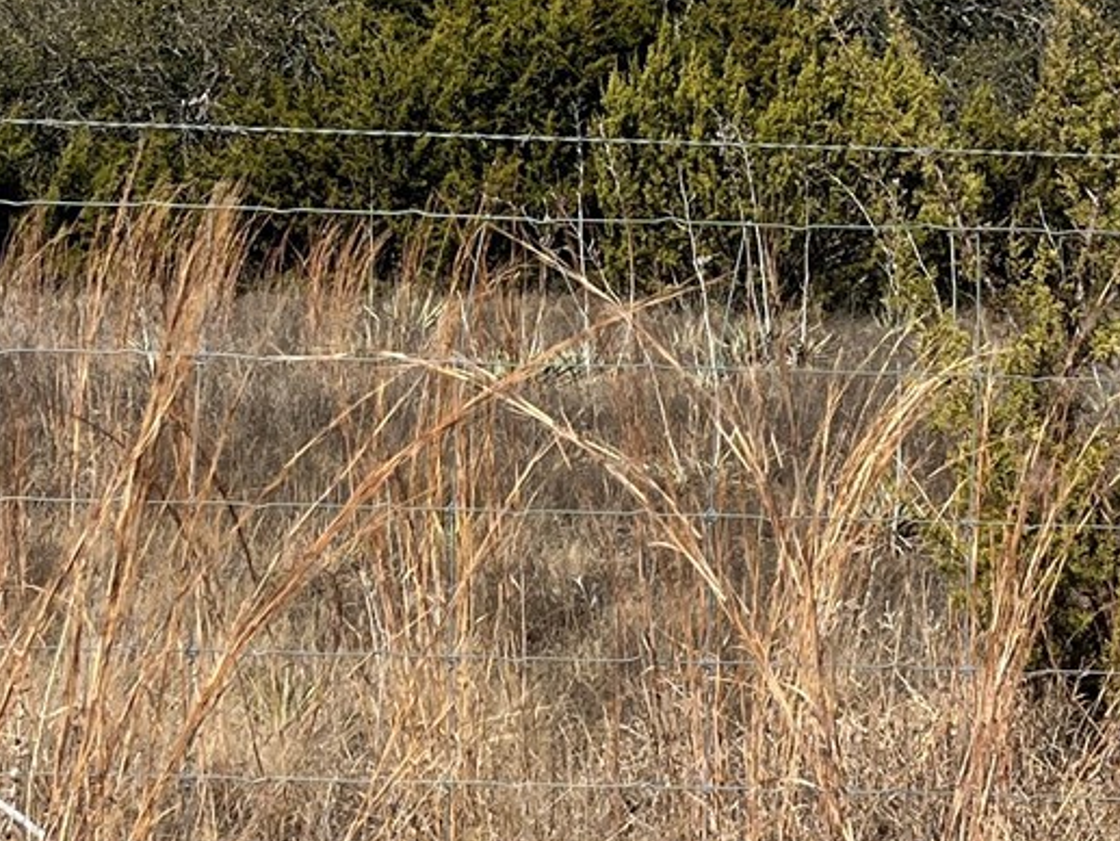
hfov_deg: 19.1
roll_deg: +1.5
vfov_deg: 14.3
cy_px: 145
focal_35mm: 103
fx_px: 3333
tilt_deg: -2.6
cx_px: 669
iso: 50
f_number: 1.6
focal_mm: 5.1
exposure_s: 1/4854
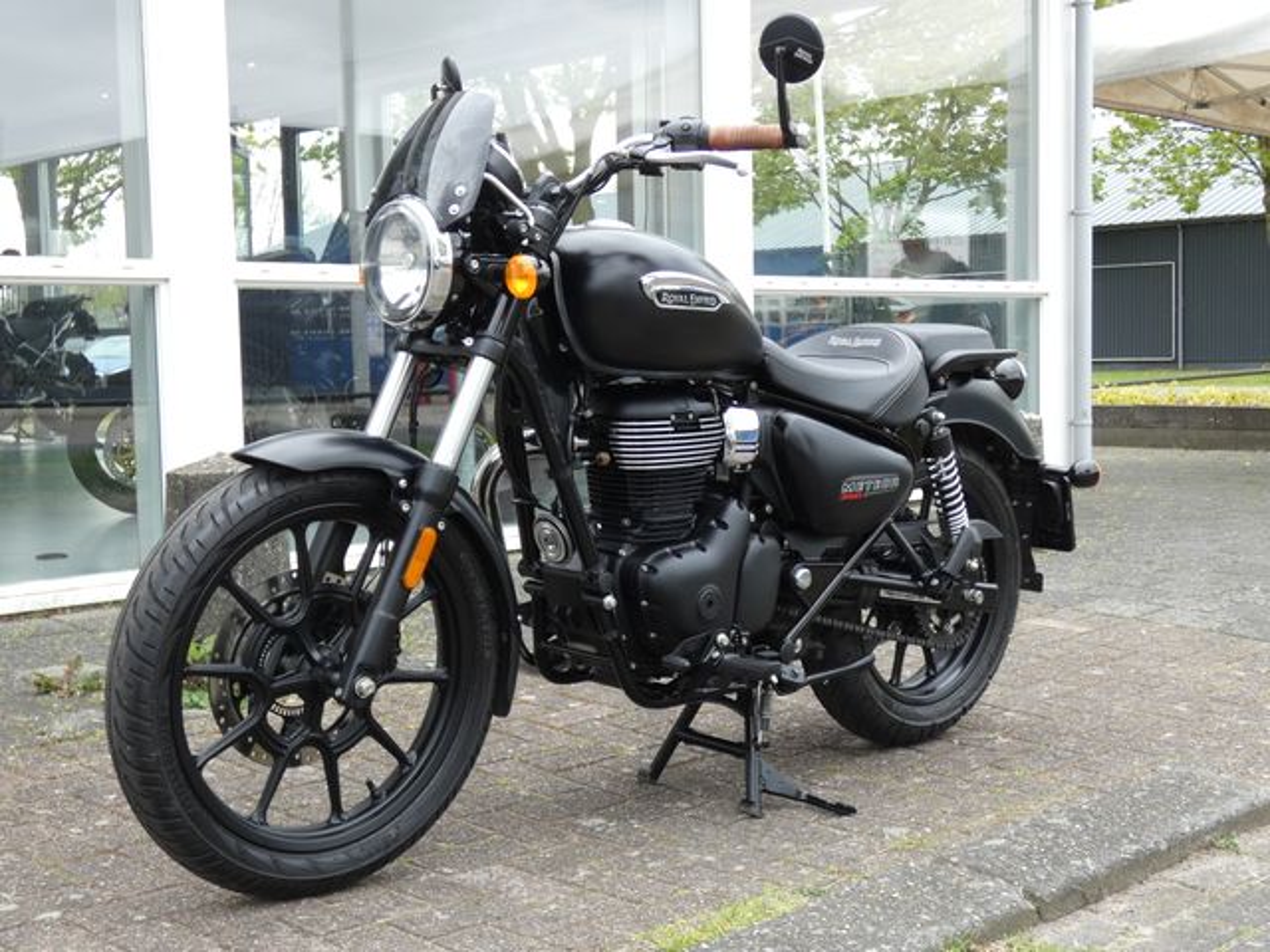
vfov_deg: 30.3
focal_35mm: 48
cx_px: 635
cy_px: 476
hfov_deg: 39.7
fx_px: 1761
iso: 80
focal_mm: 8.6
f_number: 3.8
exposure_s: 1/100
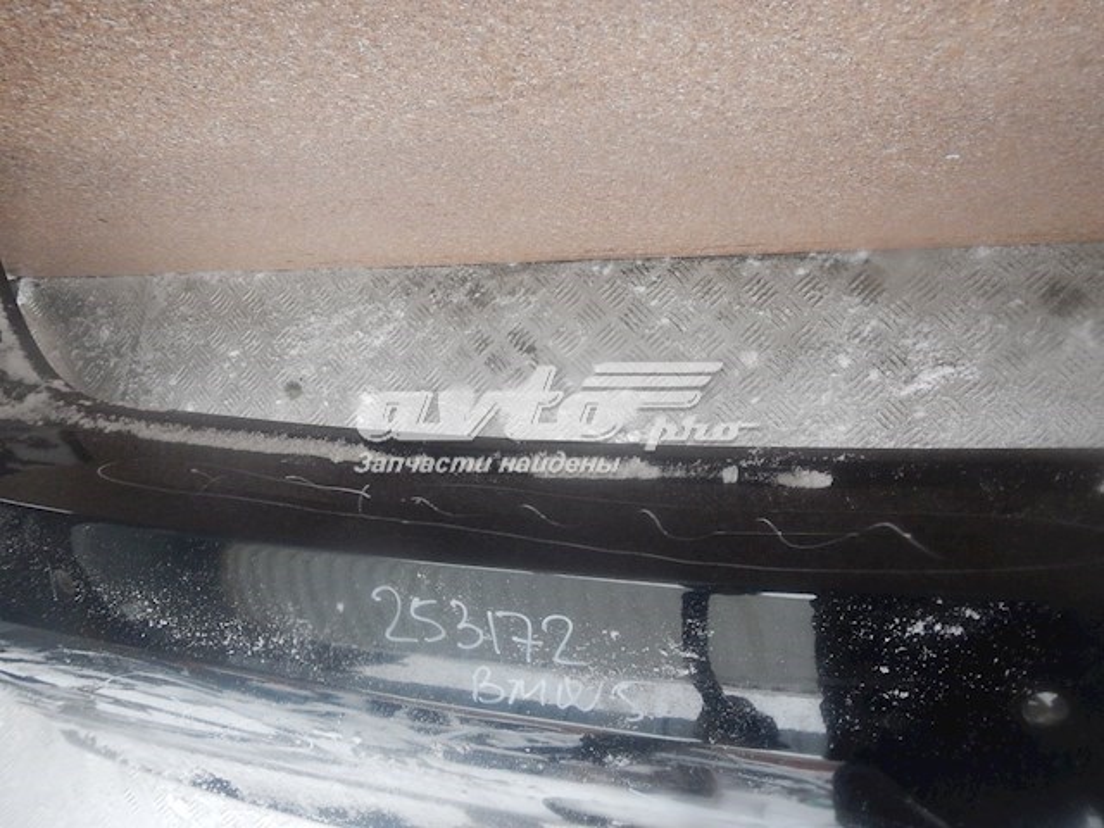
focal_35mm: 28
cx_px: 552
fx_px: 893
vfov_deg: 49.7
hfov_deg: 63.4
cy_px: 414
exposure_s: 1/100
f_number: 3.9
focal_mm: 5
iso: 400
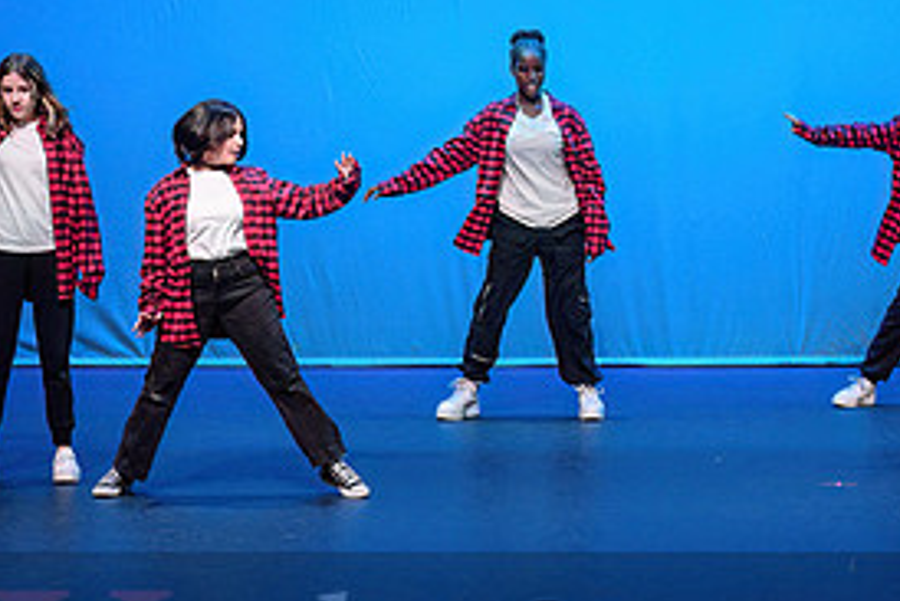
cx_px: 679
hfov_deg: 10.3
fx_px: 4977
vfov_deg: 6.9
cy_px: 176
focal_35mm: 199
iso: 1250
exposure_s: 1/400
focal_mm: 85
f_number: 2.8
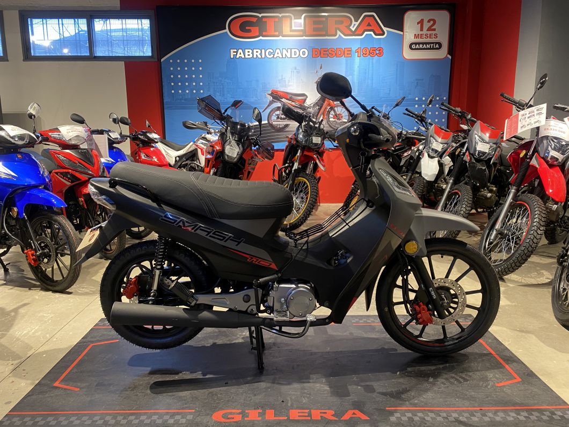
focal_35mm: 26
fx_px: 427
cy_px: 214
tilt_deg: -9.7
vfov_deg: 53.1
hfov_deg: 67.3
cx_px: 284
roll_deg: +1.1
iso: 160
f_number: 1.8
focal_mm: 4.25
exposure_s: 1/50
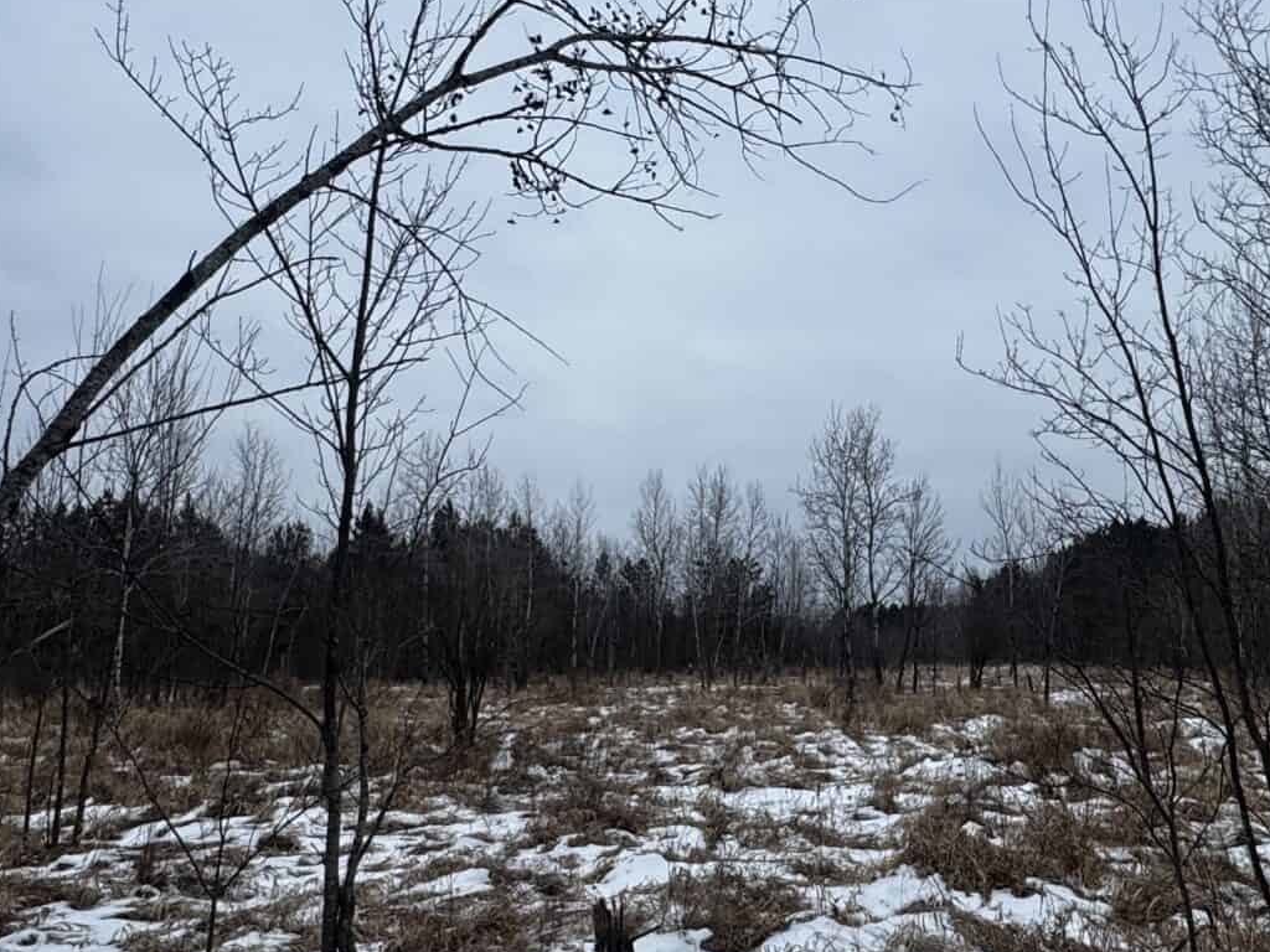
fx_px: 1284
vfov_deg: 40.7
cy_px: 469
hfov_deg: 52.4
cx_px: 745
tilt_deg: +10.2
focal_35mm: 35
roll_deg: +1.2
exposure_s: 1/456
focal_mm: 2.22
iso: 40
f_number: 2.2
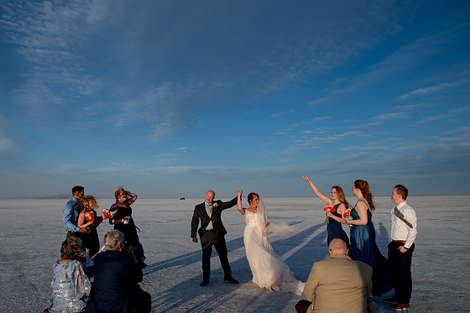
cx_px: 215
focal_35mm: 30
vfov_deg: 43.4
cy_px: 185
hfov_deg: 61.8
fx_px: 392
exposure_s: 1/400
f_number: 8
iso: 200
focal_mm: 24
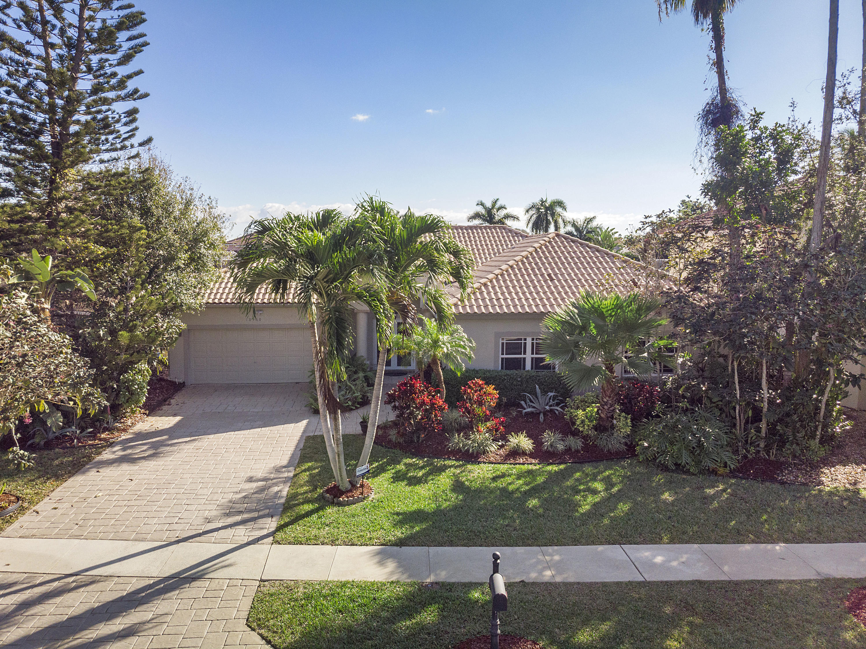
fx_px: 600
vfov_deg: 56.8
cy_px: 324
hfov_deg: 71.6
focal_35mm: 24
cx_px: 433
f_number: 2.8
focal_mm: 4.5
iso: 113
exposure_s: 1/320
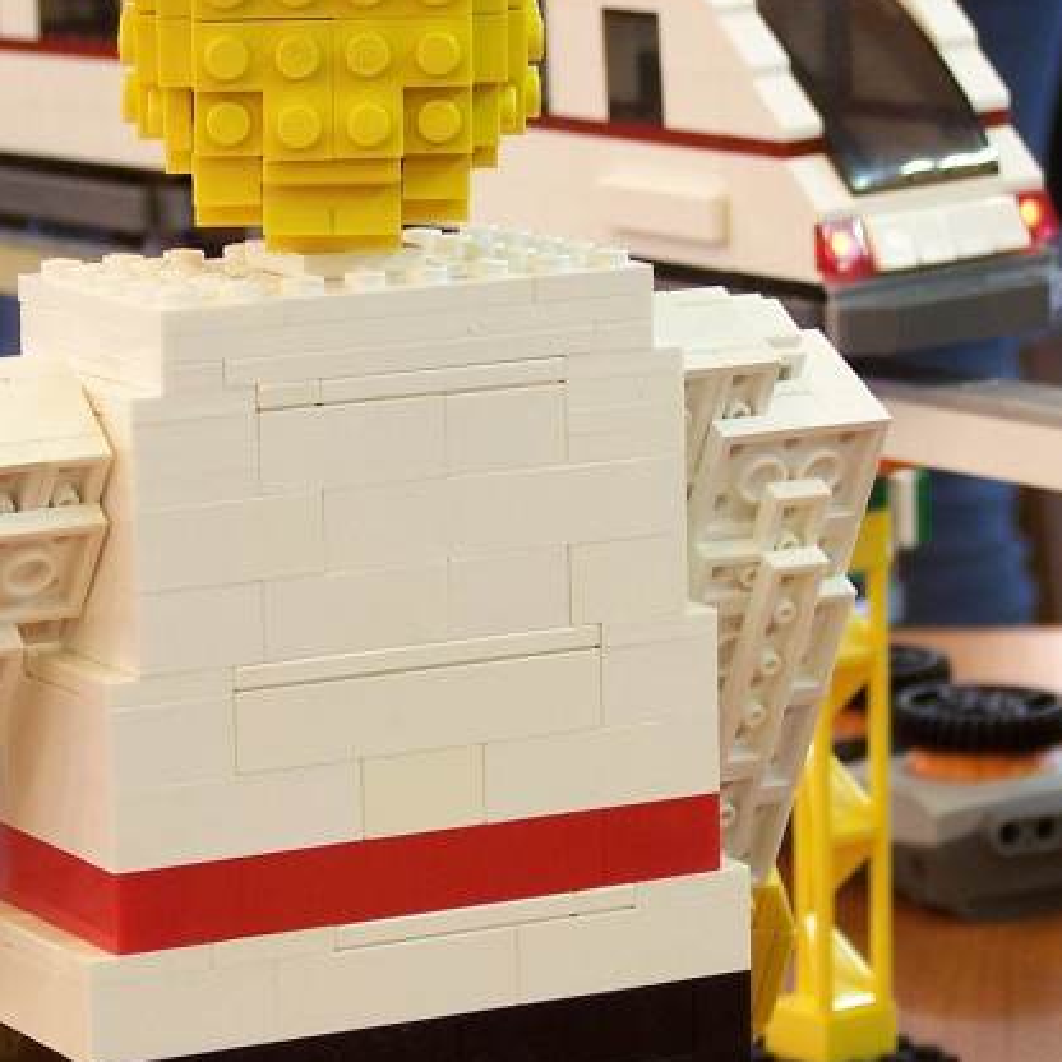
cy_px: 705
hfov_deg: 10.7
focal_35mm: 163
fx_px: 5658
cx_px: 365
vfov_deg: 10.7
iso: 80
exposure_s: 1/3
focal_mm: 12.4
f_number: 3.2
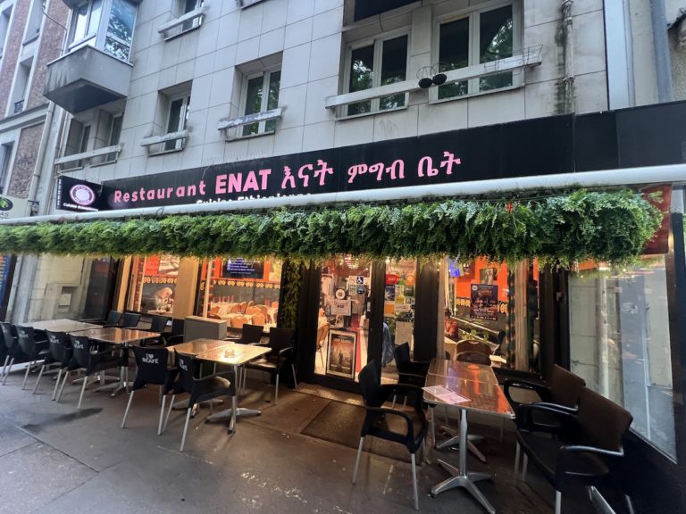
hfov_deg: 106.2
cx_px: 343
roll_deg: -3.6
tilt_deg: +5.7
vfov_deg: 89.9
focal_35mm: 13
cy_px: 257
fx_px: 258
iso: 500
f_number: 1.8
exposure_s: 1/50
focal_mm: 1.57
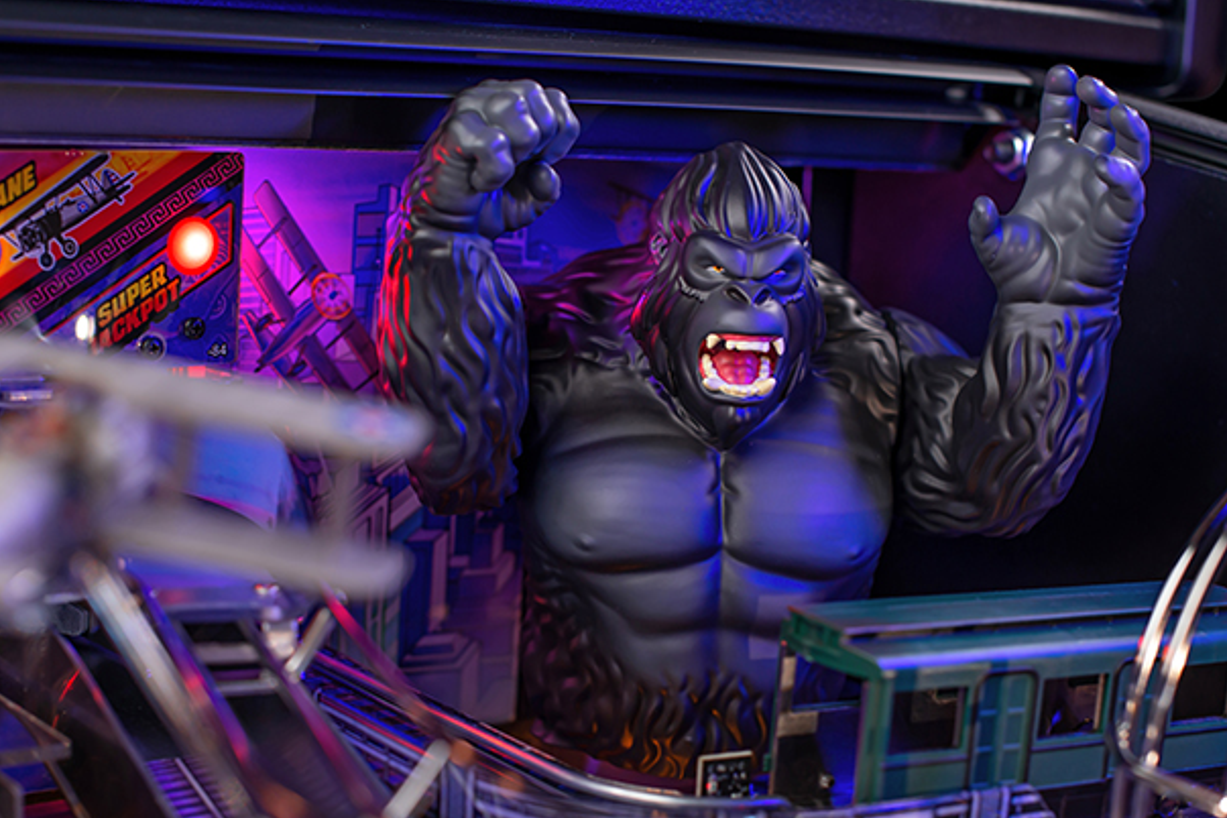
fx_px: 2079
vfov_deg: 22.2
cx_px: 612
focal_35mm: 61
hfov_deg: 32.9
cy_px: 465
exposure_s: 1/80
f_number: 4.5
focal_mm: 50
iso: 320
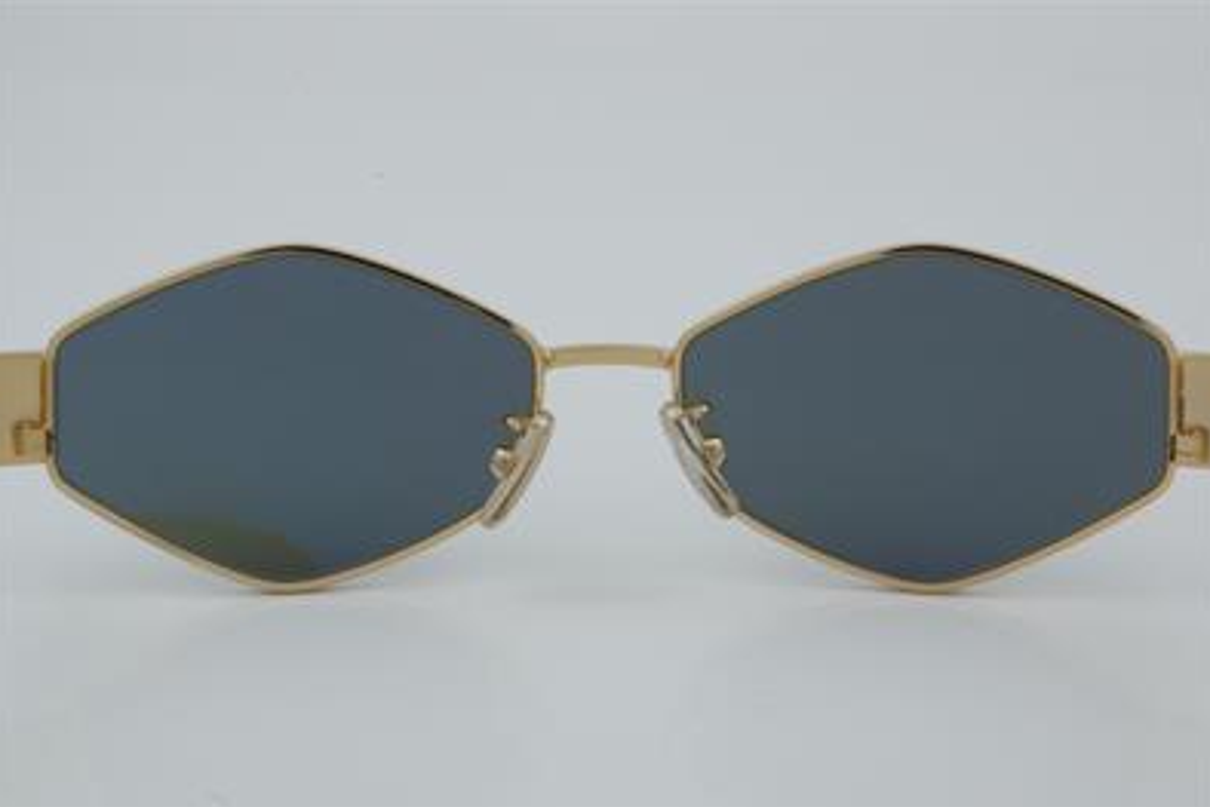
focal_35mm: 76
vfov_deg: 18.0
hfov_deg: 26.6
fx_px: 2555
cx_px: 605
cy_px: 405
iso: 100
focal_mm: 50
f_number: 32
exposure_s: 1/4
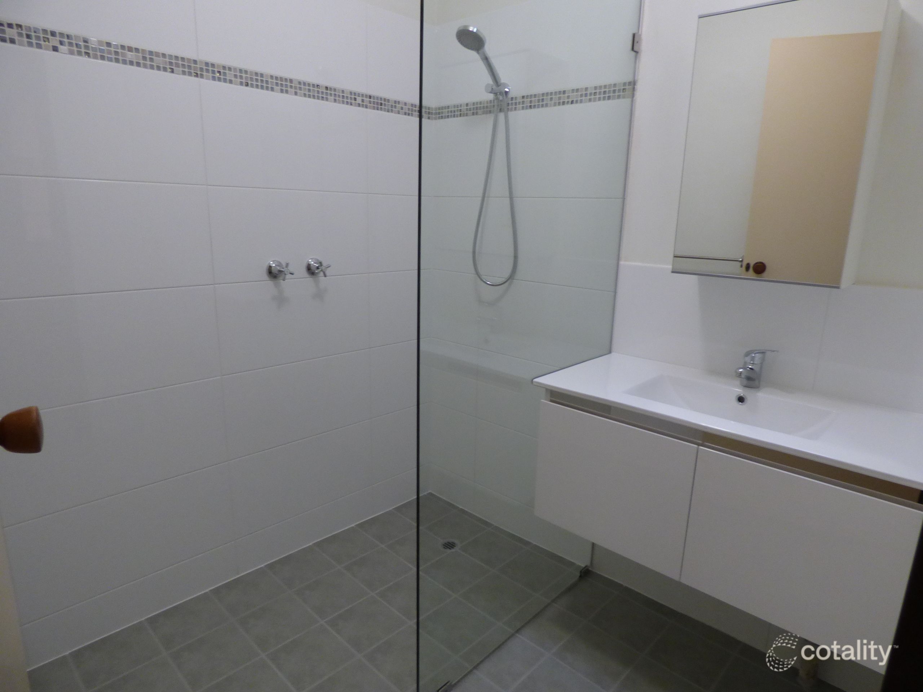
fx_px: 533
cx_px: 462
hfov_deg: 81.7
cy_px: 346
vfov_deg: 66.0
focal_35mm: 20
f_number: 2.8
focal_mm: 3.58
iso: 320
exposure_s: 1/60
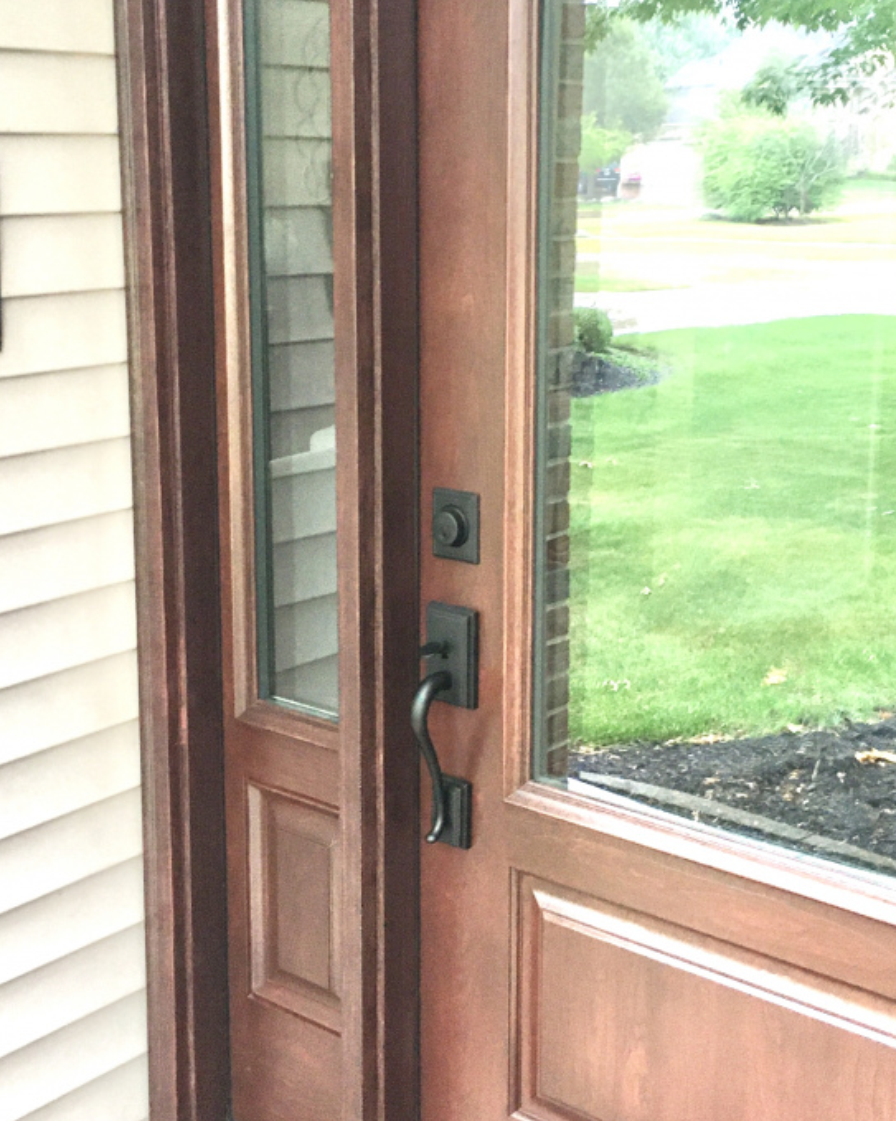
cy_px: 475
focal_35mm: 50
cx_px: 498
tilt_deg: -10.5
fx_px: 1658
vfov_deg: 37.3
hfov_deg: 30.2
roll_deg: -0.8
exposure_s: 1/30
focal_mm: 4.15
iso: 160
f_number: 2.2
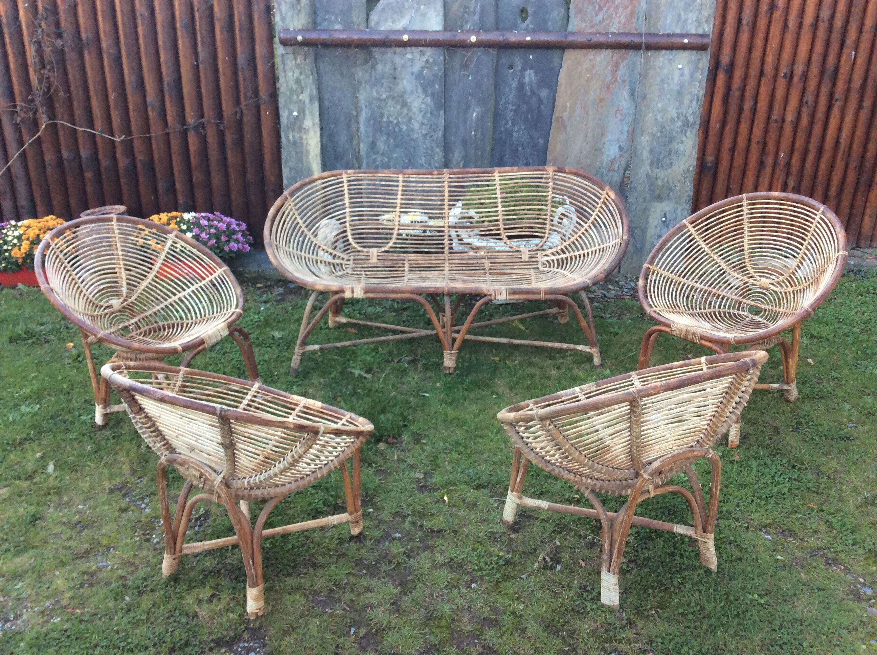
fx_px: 810
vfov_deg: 44.1
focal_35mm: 32
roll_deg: -0.6
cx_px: 438
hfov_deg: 56.9
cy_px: 328
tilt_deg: -25.6
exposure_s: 1/100
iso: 64
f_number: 2.4
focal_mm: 3.3
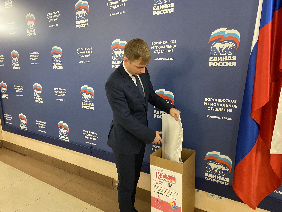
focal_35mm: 26
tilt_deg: -10.3
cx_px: 141
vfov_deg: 53.1
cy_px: 106
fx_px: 212
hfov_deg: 67.3
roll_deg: +1.0
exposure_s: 1/50
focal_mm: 4.25
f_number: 1.8
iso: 400
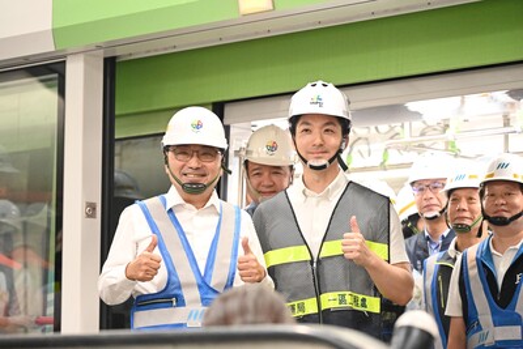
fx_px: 1744
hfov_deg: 17.1
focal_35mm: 120
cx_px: 262
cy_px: 174
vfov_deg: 11.4
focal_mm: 120
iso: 5600
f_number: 4
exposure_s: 1/125
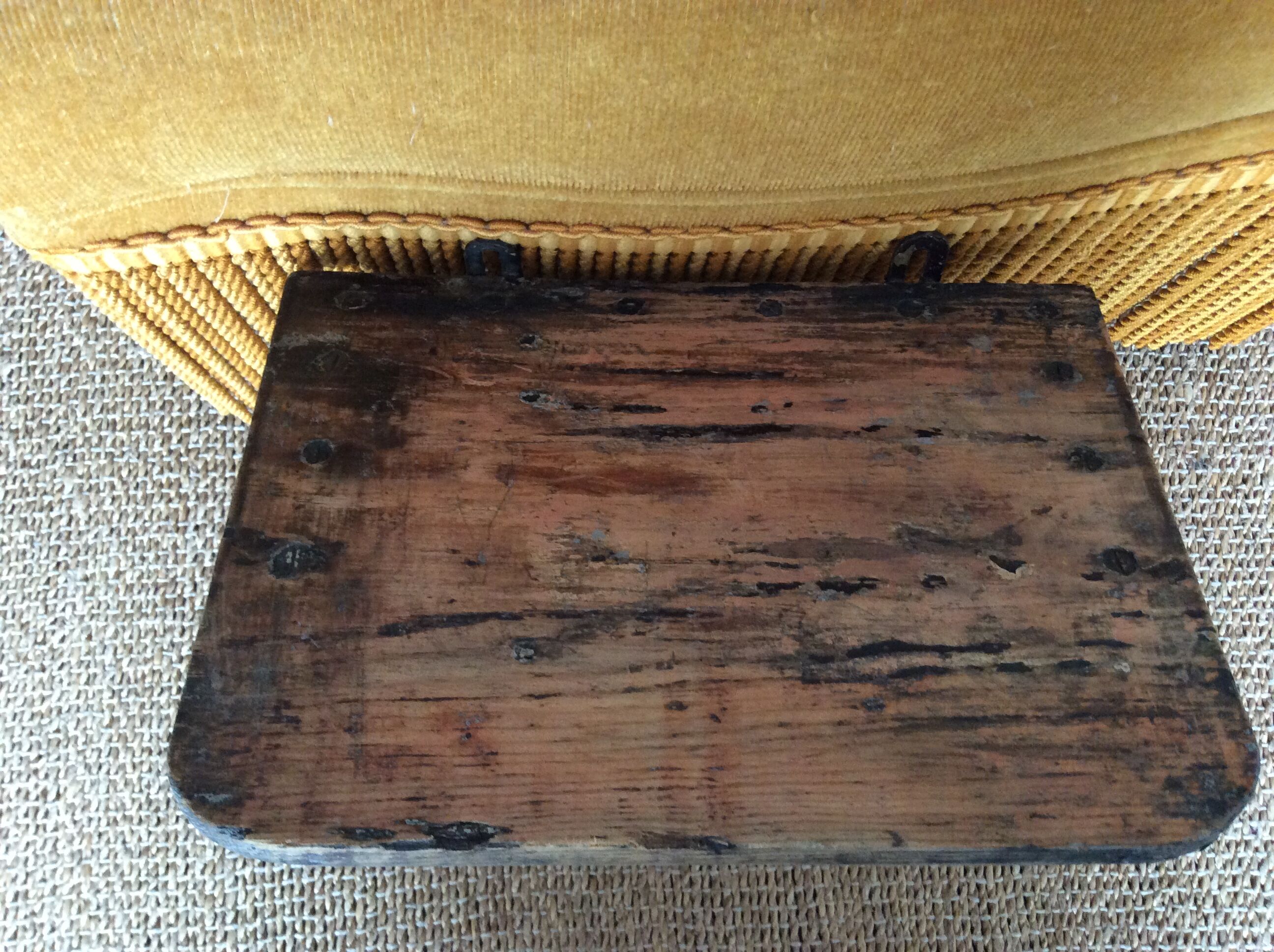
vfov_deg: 44.1
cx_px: 637
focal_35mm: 32
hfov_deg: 56.9
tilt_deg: -78.6
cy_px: 476
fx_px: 1176
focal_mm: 3.3
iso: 160
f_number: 2.4
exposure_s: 1/25
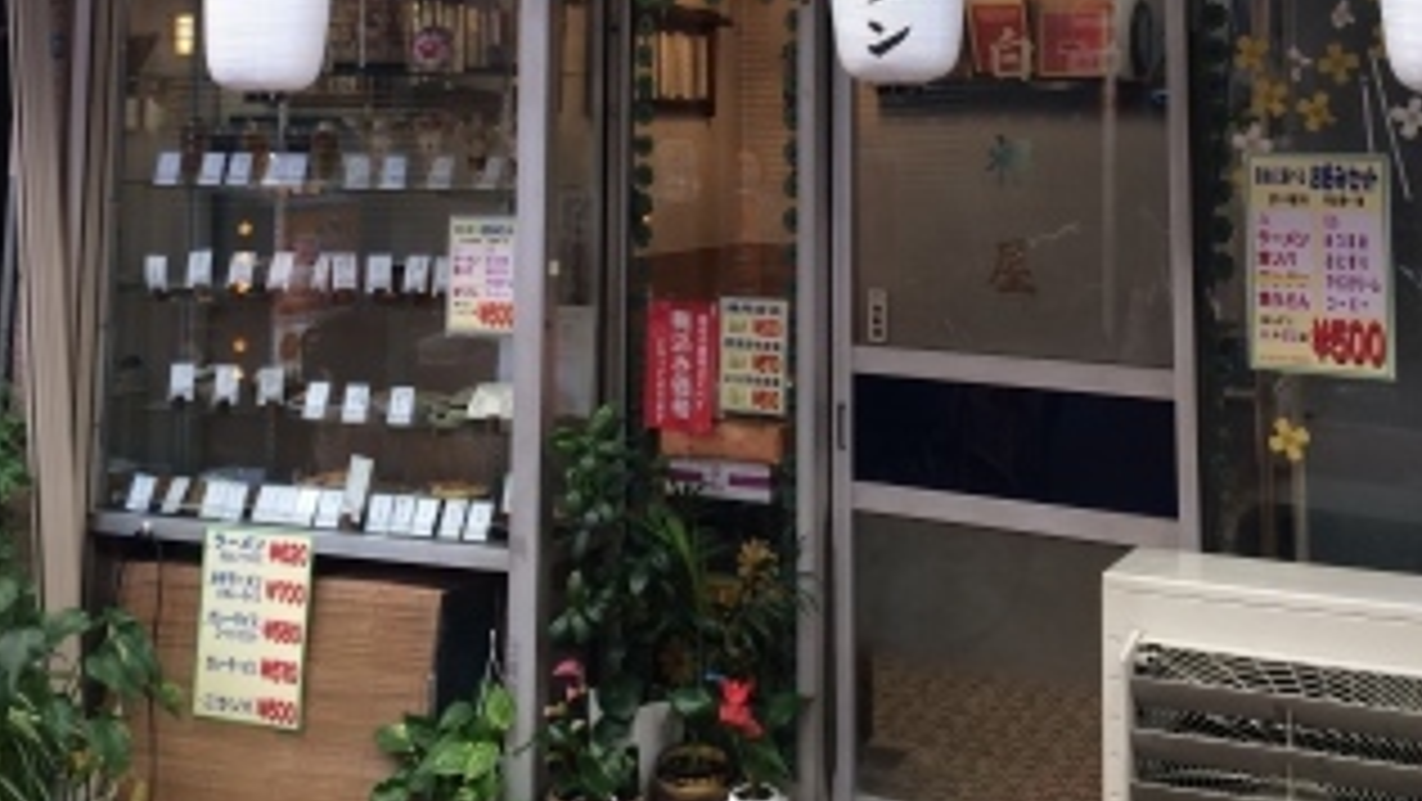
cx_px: 736
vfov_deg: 22.7
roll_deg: -0.4
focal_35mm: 50
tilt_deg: +3.7
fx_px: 1886
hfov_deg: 41.3
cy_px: -68
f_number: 2.2
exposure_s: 1/30
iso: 40
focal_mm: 4.15
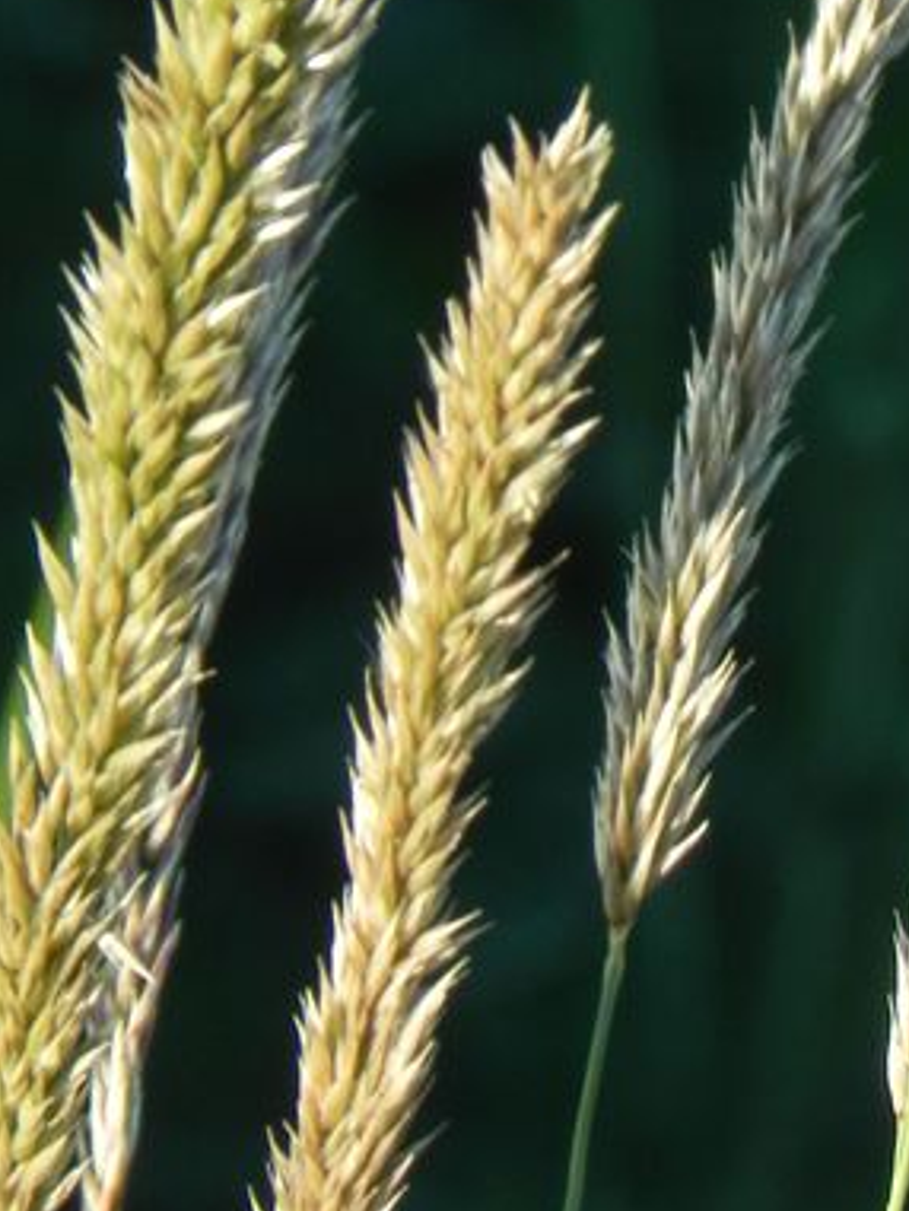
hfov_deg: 1.3
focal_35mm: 1155
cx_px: 830
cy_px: 359
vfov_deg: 1.7
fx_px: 40417
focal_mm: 97.8
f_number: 8
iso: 160
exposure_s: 1/80
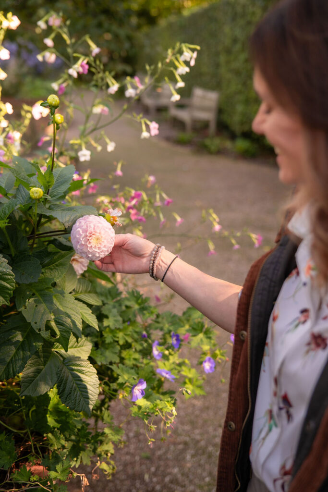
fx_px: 587
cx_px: 164
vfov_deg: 45.4
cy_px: 246
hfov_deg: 31.2
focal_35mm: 43
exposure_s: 1/250
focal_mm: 43
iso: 160
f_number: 2.8
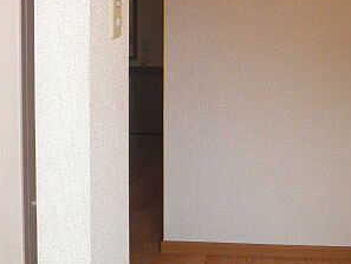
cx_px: 274
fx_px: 568
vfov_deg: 24.6
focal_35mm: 56
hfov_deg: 33.5
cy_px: -13
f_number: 2.8
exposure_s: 1/125
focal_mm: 4.7
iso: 64
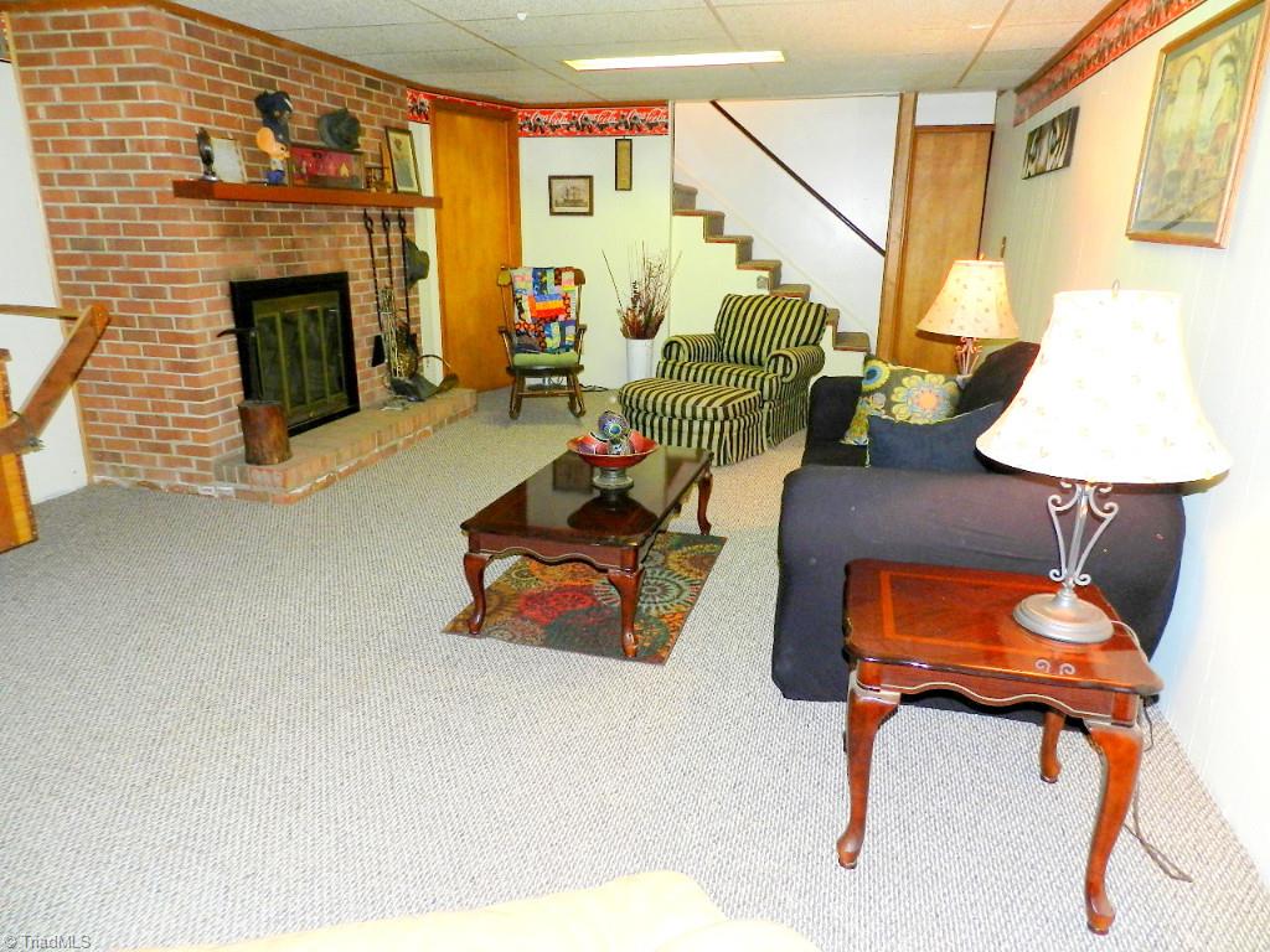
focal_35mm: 23
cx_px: 635
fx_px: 844
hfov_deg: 73.9
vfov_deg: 58.9
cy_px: 476
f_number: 3.4
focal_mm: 4
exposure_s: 1/30
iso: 200
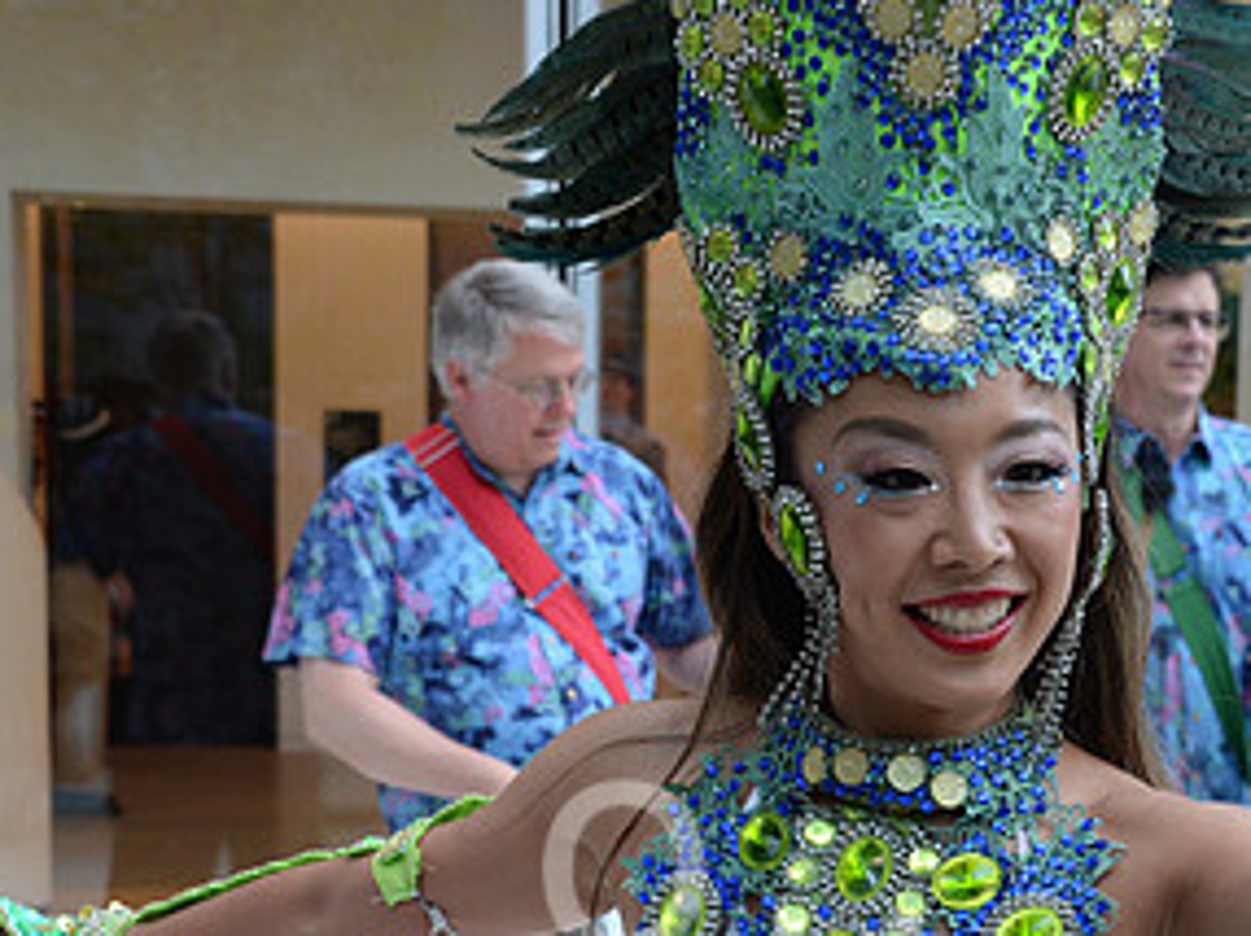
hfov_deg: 24.9
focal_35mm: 78
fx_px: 2817
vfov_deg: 18.7
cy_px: 730
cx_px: 857
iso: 1250
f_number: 5.6
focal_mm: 40
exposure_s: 1/60
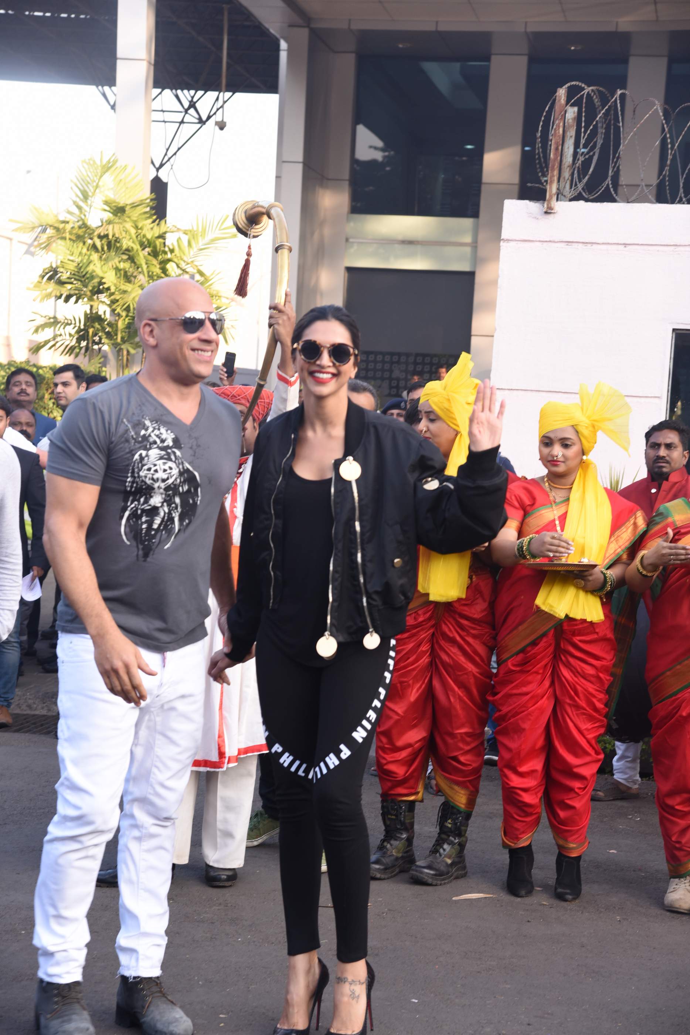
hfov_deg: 19.5
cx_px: 345
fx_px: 2012
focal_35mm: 70
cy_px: 518
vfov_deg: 28.8
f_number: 5.6
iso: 640
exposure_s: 1/200
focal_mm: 70
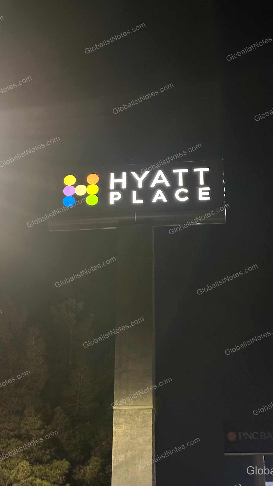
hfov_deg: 22.6
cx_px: 150
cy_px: 244
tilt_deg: +23.7
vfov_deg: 39.2
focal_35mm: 53
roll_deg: -0.9
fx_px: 682
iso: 800
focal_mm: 6.86
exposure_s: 1/17
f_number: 1.78
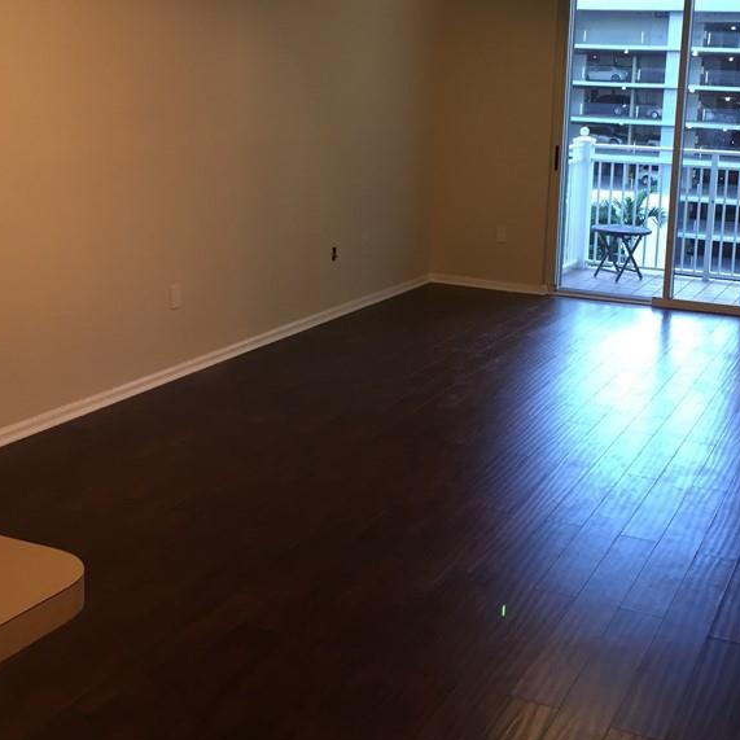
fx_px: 1113
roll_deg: -3.7
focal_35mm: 46
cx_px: 445
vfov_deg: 36.5
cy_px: 270
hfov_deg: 36.7
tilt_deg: -10.2
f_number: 2.2
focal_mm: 4.15
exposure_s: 1/30
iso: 64
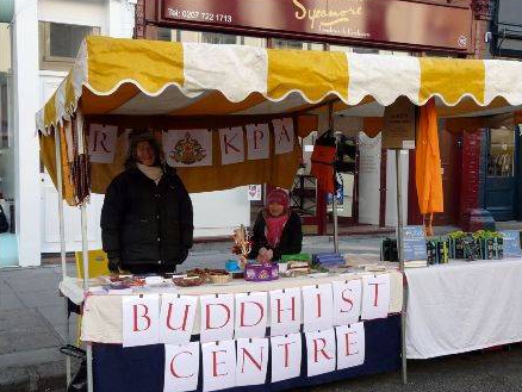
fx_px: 709
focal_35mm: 47
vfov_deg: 30.9
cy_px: 193
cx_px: 263
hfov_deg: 40.4
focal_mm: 7.5
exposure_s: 1/125
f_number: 4
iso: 100
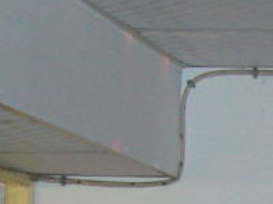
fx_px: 1931
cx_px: 394
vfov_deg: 5.9
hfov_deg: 7.9
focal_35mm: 245
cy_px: 420
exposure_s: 1/60
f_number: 2.8
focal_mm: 7.9
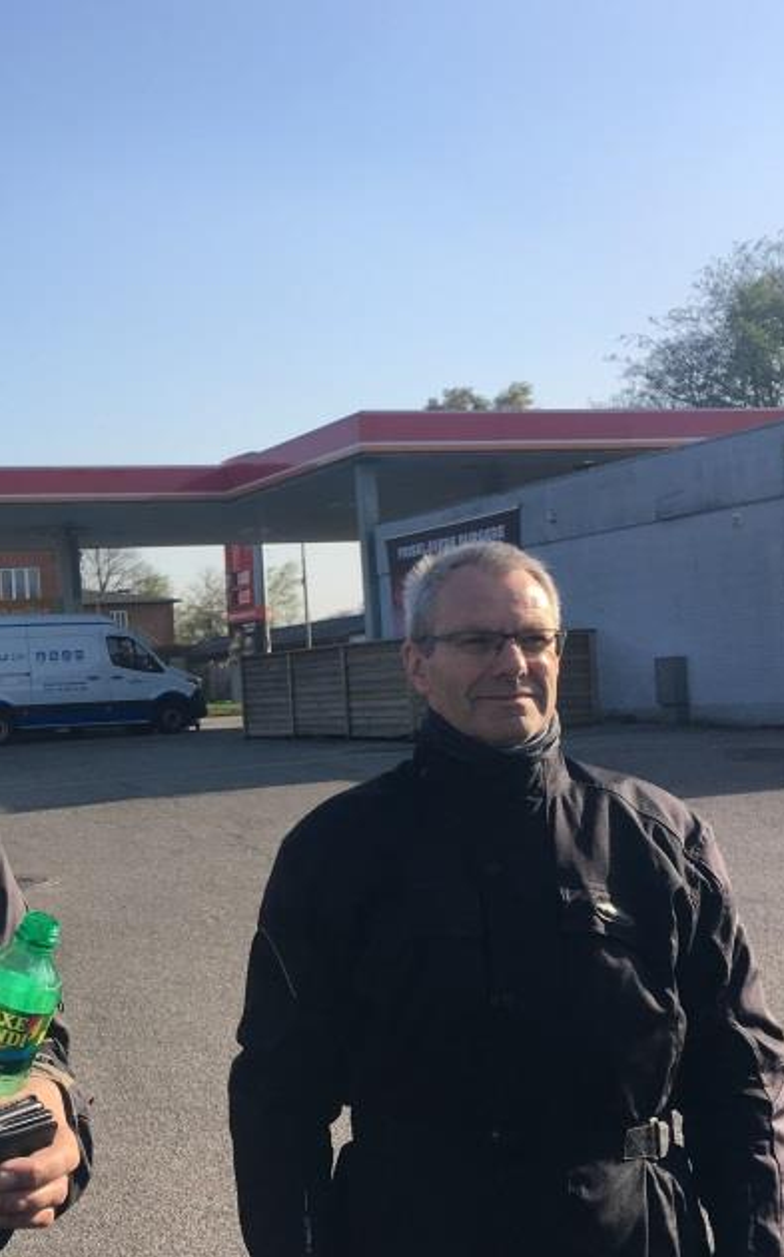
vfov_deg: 40.3
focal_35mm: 50
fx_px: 1712
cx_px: -2
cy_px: 700
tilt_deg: +0.2
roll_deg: +3.2
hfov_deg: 24.6
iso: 25
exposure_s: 1/938
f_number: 2.2
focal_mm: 4.15
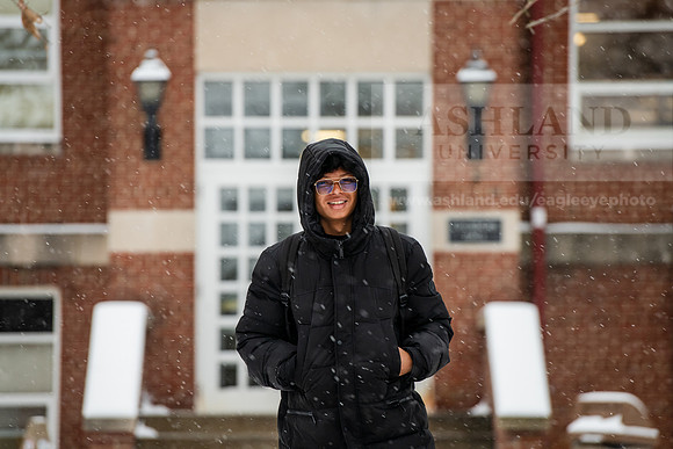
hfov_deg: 10.3
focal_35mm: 200
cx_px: 336
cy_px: 224
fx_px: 3740
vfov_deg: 6.9
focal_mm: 200
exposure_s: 1/320
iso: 500
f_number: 4.5
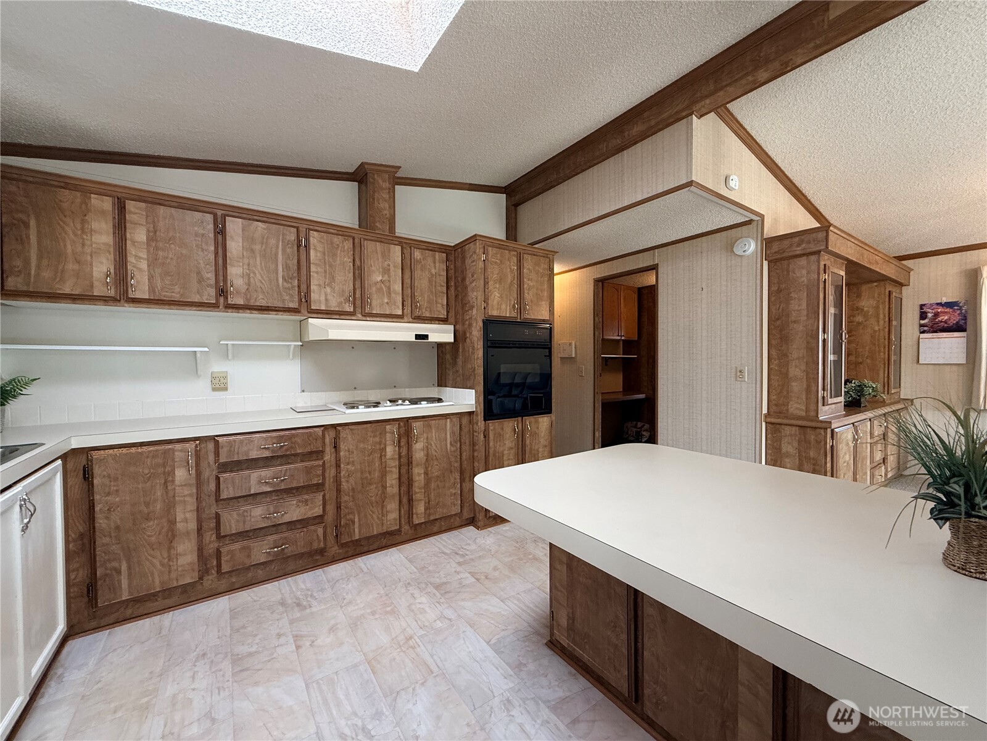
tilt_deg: -1.8
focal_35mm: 14
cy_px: 370
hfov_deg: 102.1
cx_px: 494
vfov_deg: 85.7
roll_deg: +1.0
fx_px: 399
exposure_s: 1/99
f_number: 2.2
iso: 250
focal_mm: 2.22
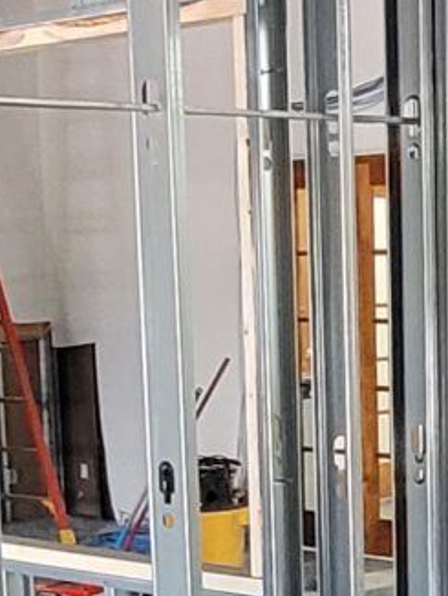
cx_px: 324
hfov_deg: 14.5
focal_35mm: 102
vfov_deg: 18.5
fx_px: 1758
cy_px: 647
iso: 400
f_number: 2.2
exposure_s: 1/60
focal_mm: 1.74
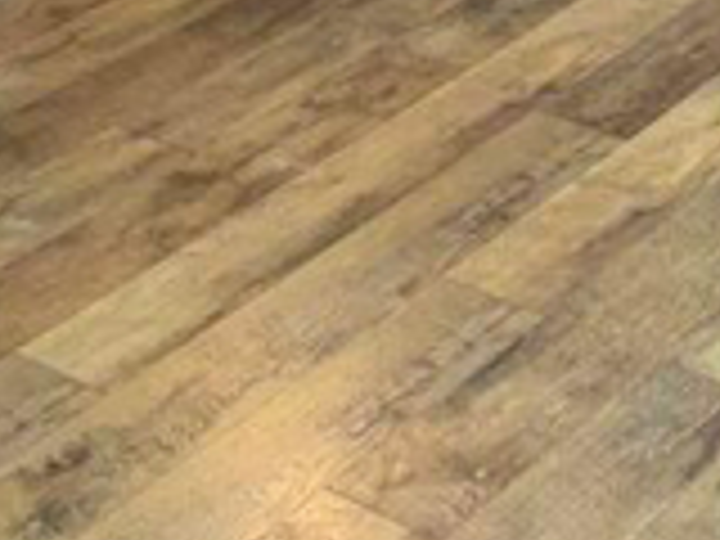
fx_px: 2246
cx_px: 580
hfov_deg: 18.0
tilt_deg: -11.0
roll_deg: +1.8
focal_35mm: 108
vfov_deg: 12.4
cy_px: -472
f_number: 1.8
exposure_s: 1/60
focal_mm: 4.25
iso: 320
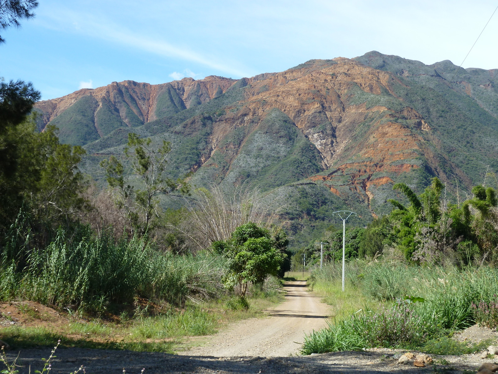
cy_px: 187
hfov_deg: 30.7
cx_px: 249
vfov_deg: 23.3
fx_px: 906
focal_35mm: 63
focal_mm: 10.3
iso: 80
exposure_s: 1/320
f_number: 4
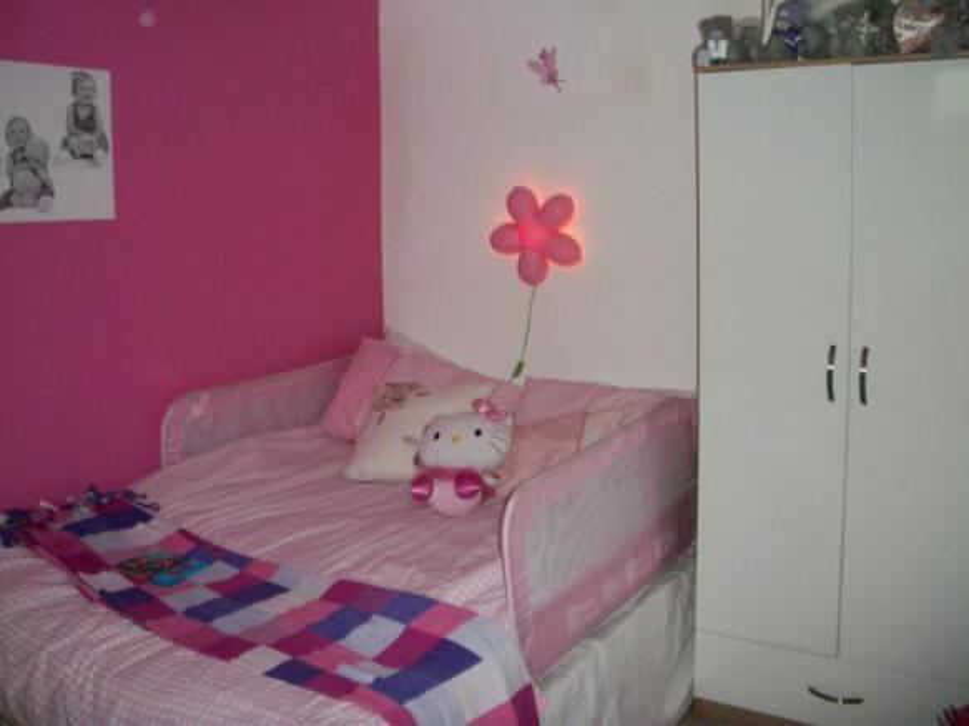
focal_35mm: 35
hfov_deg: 52.6
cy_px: 363
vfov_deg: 40.7
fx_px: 980
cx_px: 484
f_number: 3.1
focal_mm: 6.3
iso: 160
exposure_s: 1/30
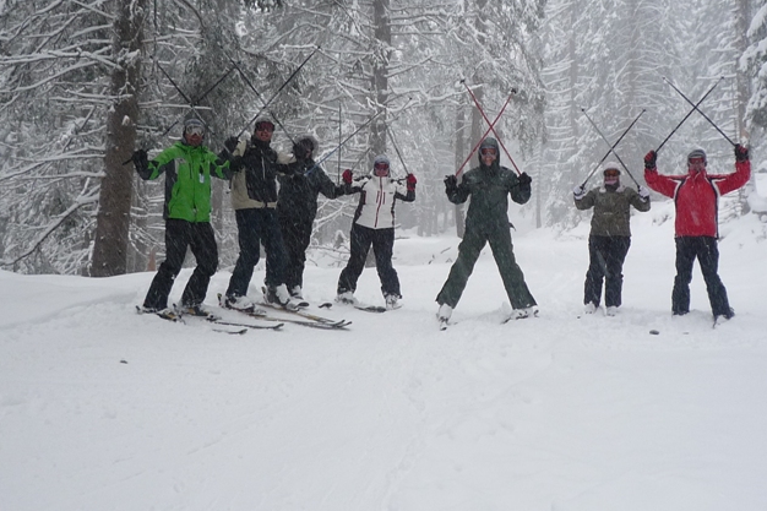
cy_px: 227
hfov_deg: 39.6
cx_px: 391
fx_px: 1065
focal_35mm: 50
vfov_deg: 27.0
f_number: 2.9
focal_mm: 4.7
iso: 100
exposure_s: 1/125
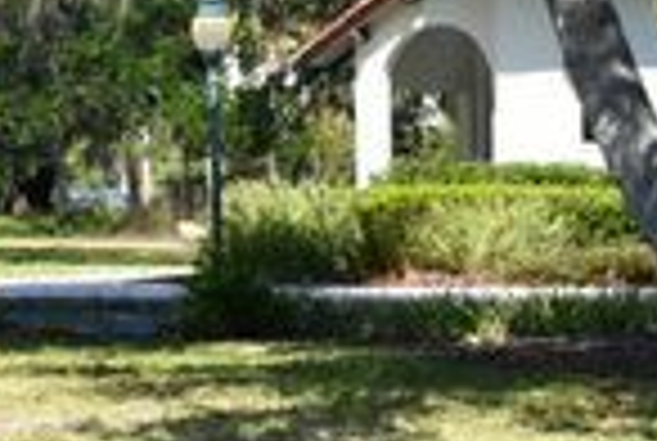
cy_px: 315
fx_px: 4169
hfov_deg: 8.7
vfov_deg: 6.1
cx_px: 1089
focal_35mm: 228
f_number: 7.1
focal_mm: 26
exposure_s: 1/250
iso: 200
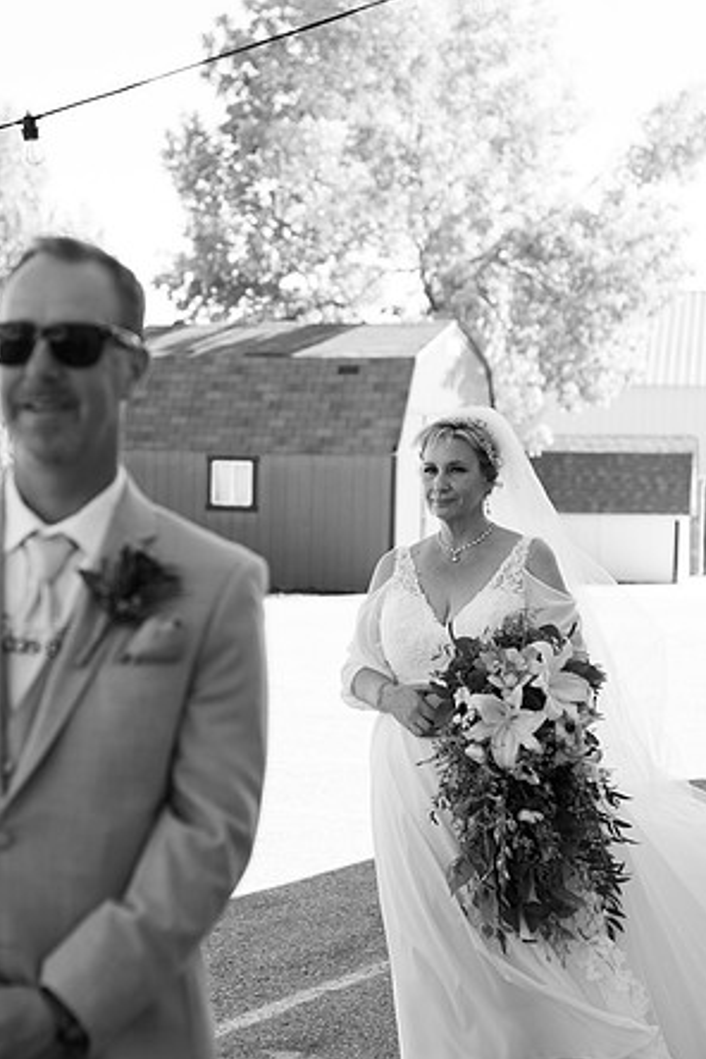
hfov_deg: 17.9
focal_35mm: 76
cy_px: 530
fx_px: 2235
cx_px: 260
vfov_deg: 26.7
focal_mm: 50
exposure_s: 1/1250
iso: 400
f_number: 2.8
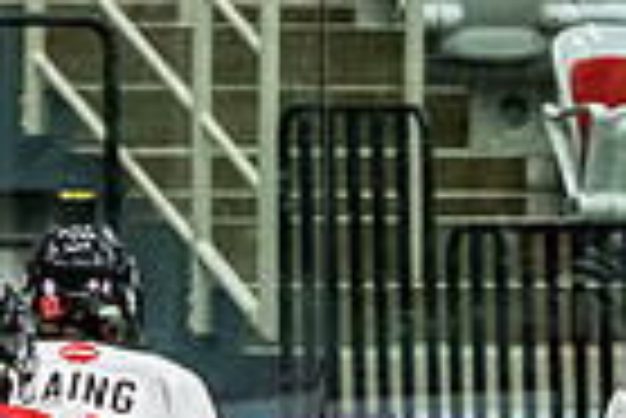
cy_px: 889
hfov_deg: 2.4
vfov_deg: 1.6
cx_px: 523
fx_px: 14848
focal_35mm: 853
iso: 3200
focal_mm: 120
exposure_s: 1/640
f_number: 2.8
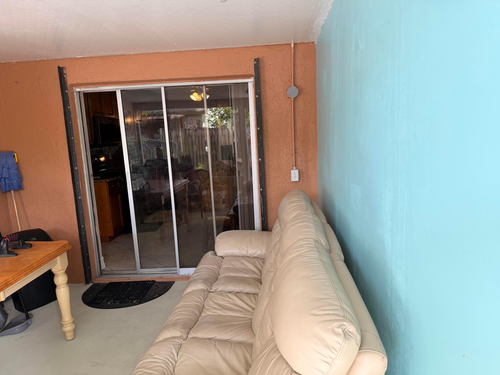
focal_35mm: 24
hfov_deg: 71.6
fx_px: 347
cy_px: 188
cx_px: 250
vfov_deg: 56.8
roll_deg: +3.2
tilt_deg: -8.9
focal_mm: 6.76
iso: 100
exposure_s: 1/121
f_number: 1.78
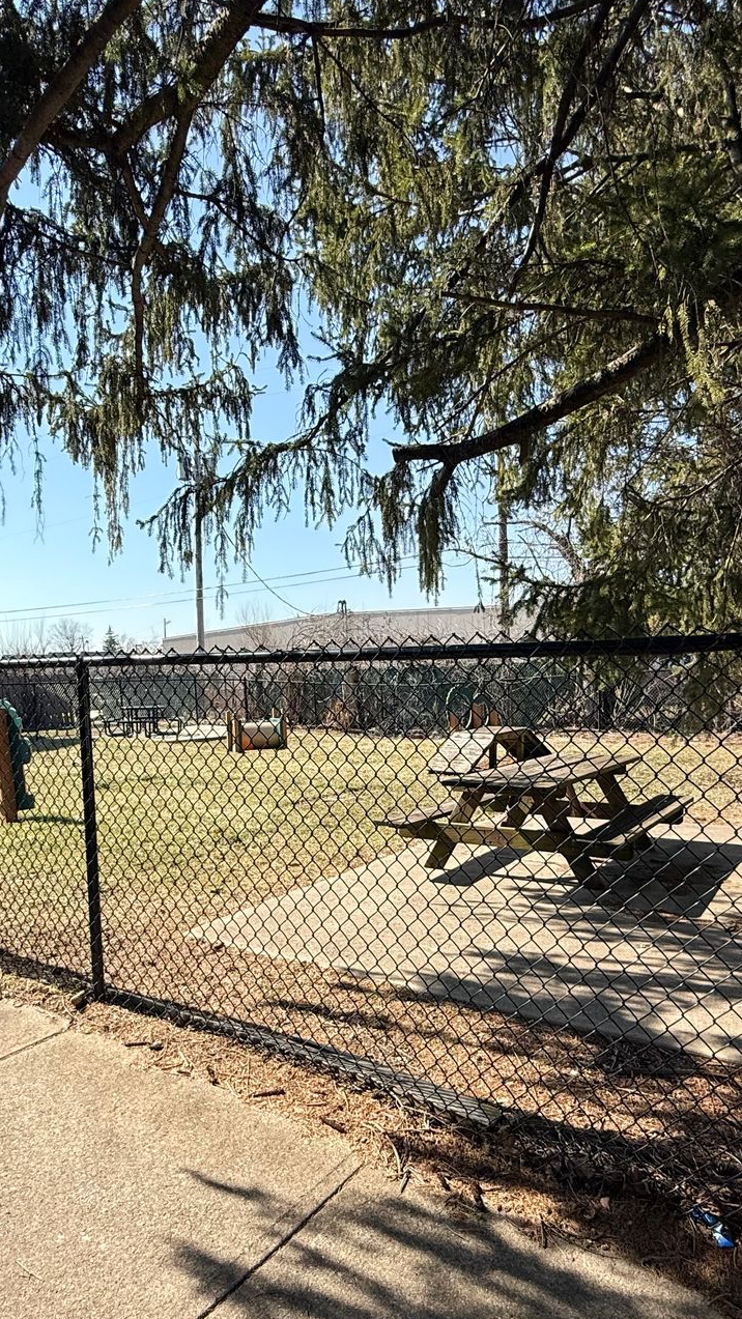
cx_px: 345
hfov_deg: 49.5
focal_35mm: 23
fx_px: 805
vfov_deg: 78.4
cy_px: 736
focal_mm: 2.22
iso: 64
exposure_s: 1/1572
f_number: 2.2
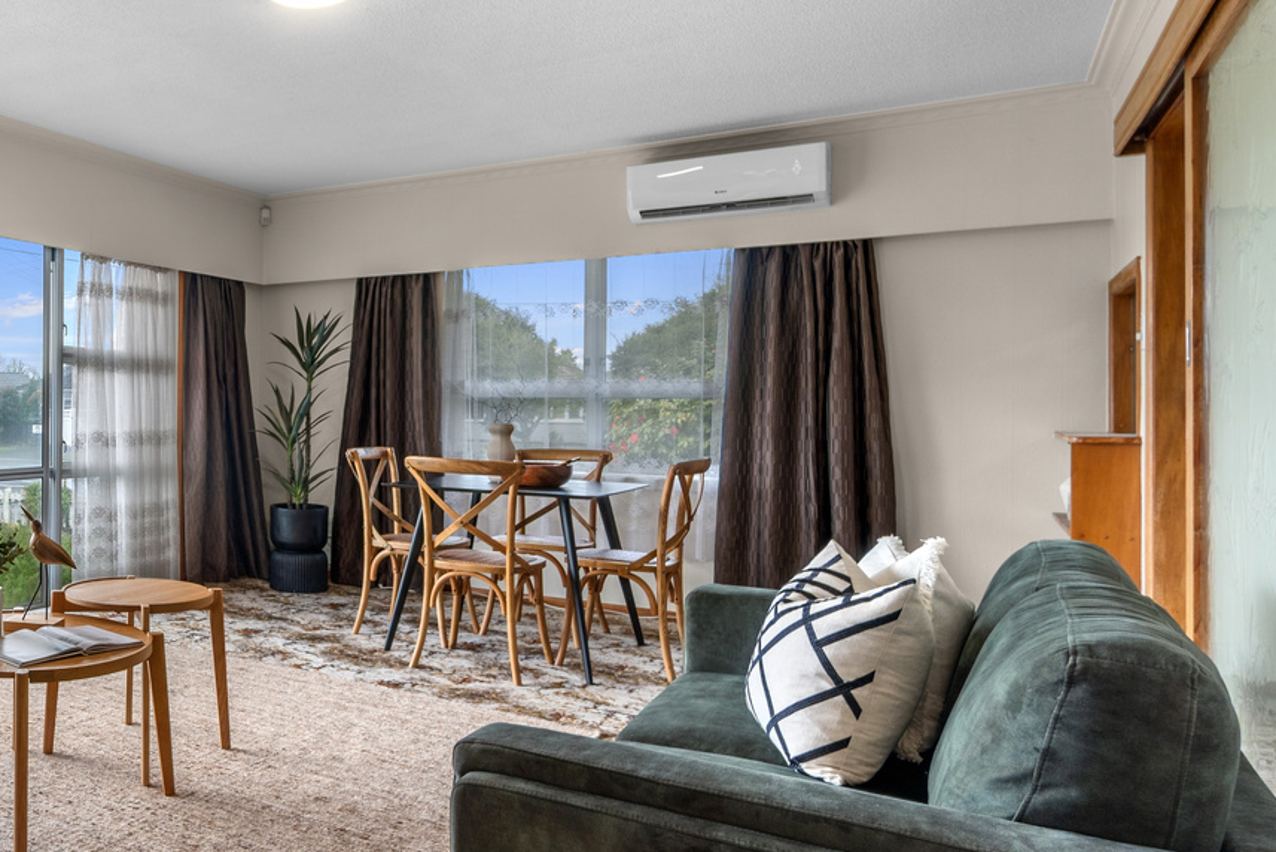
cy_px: 401
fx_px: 993
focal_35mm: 28
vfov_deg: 46.4
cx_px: 122
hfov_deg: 56.3
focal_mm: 10
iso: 125
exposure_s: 1/30
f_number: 4
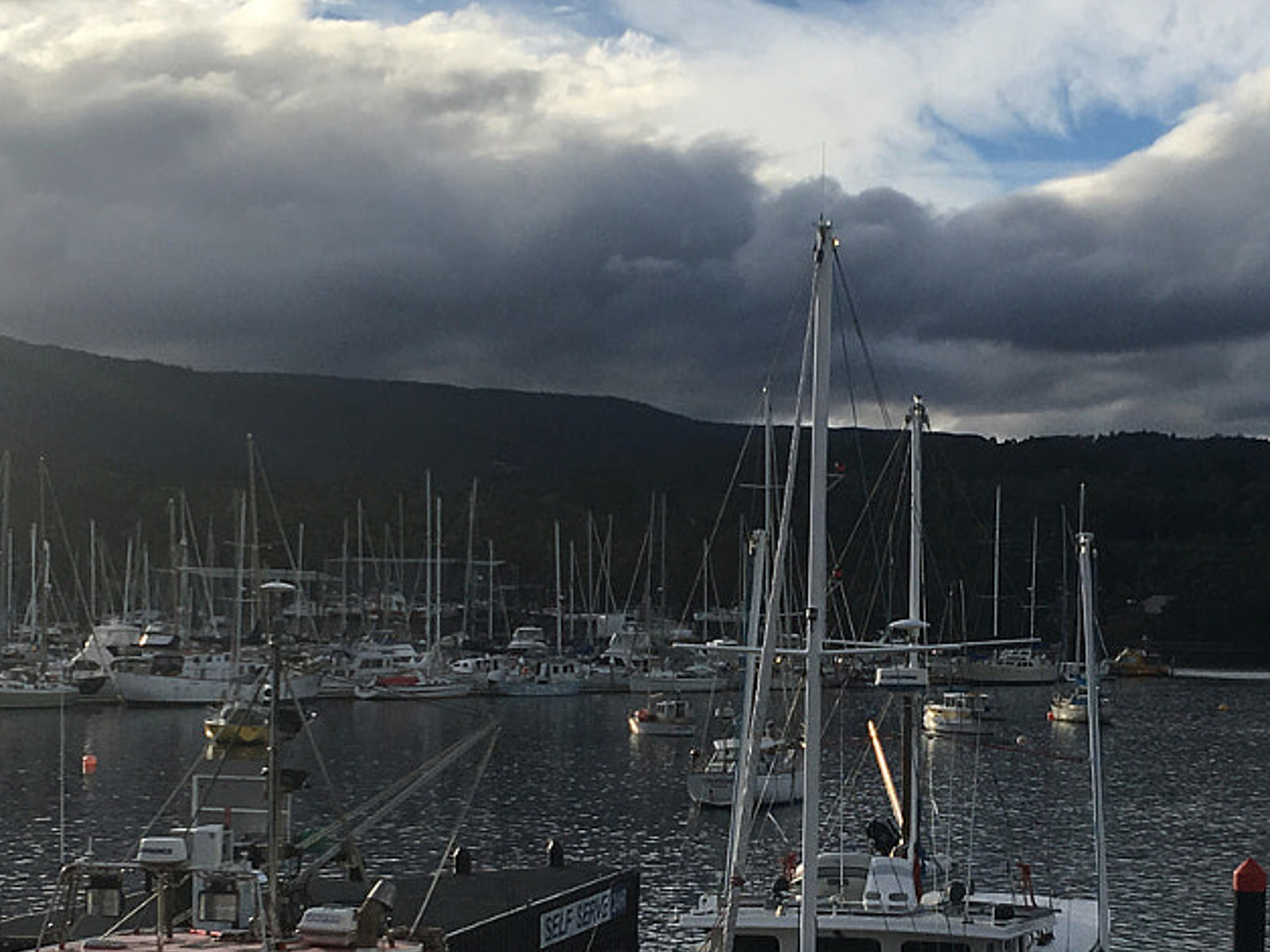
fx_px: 2714
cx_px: 800
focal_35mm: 74
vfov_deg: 19.8
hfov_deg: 26.2
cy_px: 693
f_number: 2.2
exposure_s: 1/2198
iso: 25
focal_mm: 4.15
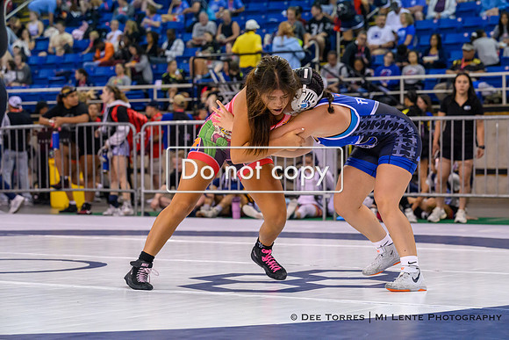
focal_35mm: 102
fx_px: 1442
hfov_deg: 20.0
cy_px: 170
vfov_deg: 13.4
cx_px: 254
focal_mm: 102
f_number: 5.6
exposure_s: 1/800
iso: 7200
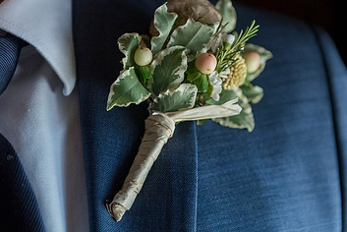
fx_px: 1331
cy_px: 98
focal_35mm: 138
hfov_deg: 14.8
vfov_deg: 10.0
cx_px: 200
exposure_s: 1/800
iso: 2500
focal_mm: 70
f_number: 2.8
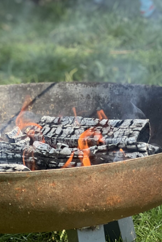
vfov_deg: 13.6
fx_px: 1006
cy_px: 19
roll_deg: -1.1
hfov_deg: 9.2
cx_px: 123
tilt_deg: -10.9
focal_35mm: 149
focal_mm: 9
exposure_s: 1/158
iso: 32
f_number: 2.8
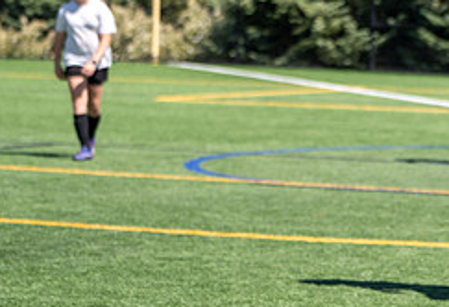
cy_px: 188
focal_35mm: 198
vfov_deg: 7.1
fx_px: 2488
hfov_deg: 10.2
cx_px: 487
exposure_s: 1/800
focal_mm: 75
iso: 50
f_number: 2.8
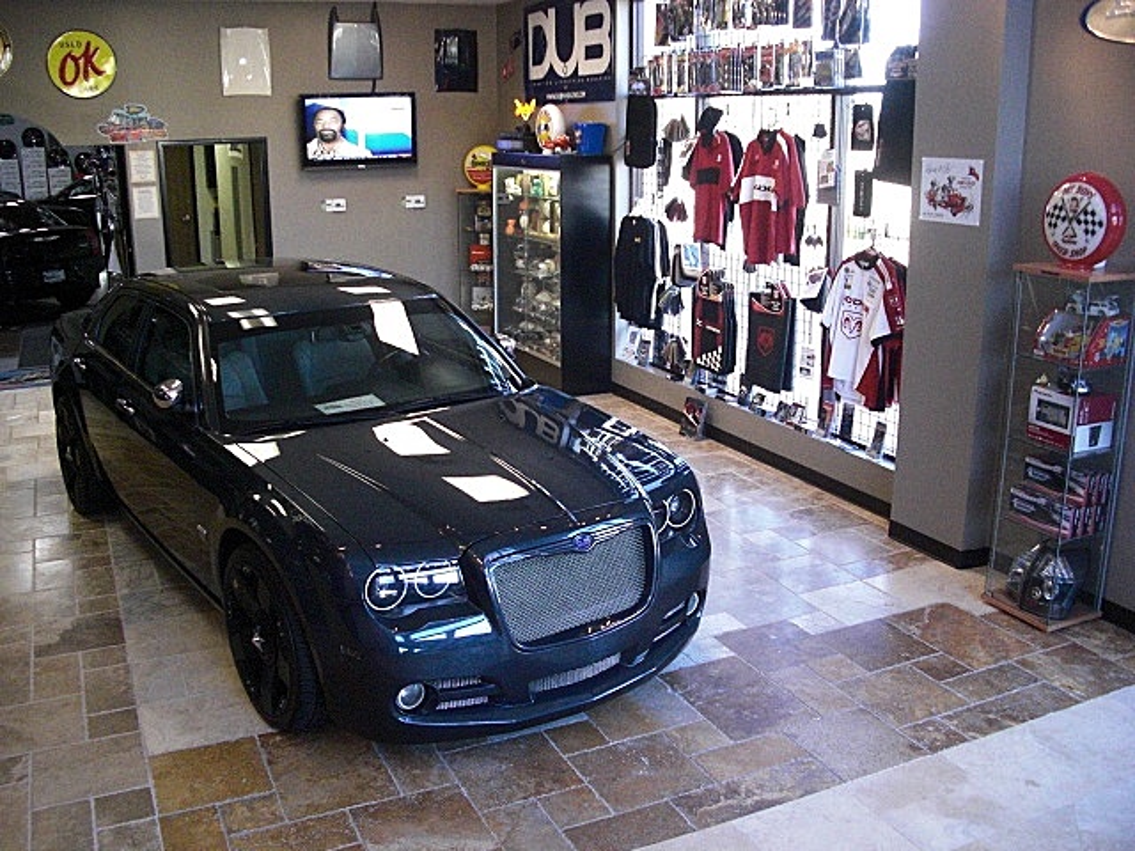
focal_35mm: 36
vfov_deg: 39.7
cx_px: 568
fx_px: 1180
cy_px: 426
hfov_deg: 51.4
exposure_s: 1/100
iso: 800
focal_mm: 6.3
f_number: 2.8
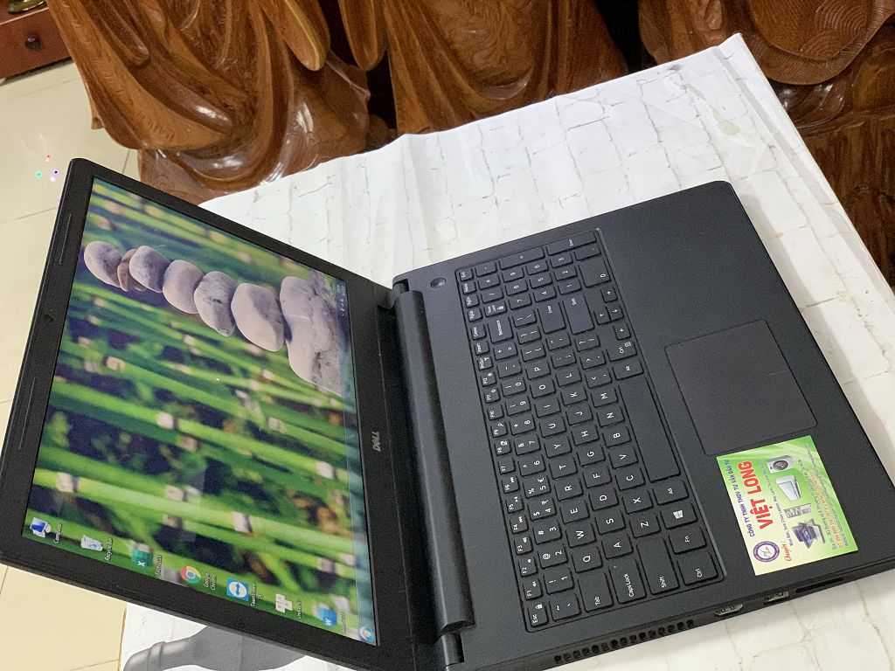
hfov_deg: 36.8
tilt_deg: -35.8
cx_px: 448
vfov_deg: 28.0
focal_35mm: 52
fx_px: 1344
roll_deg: +20.4
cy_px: 336
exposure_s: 1/45
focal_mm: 6
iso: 400
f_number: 2.4
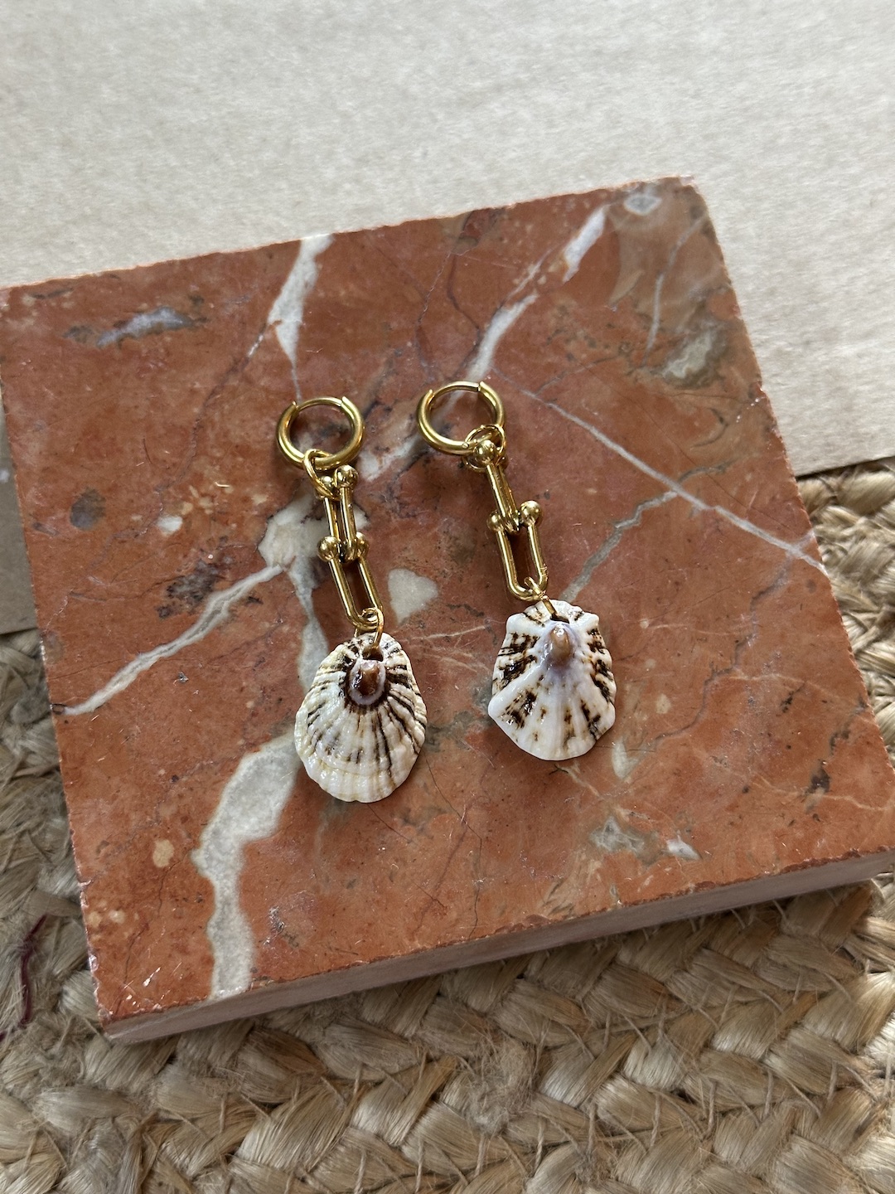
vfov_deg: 39.7
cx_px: 448
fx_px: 1655
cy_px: 597
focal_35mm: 48
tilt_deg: -67.8
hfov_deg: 30.3
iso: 250
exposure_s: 1/49
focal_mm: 6.86
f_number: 1.78
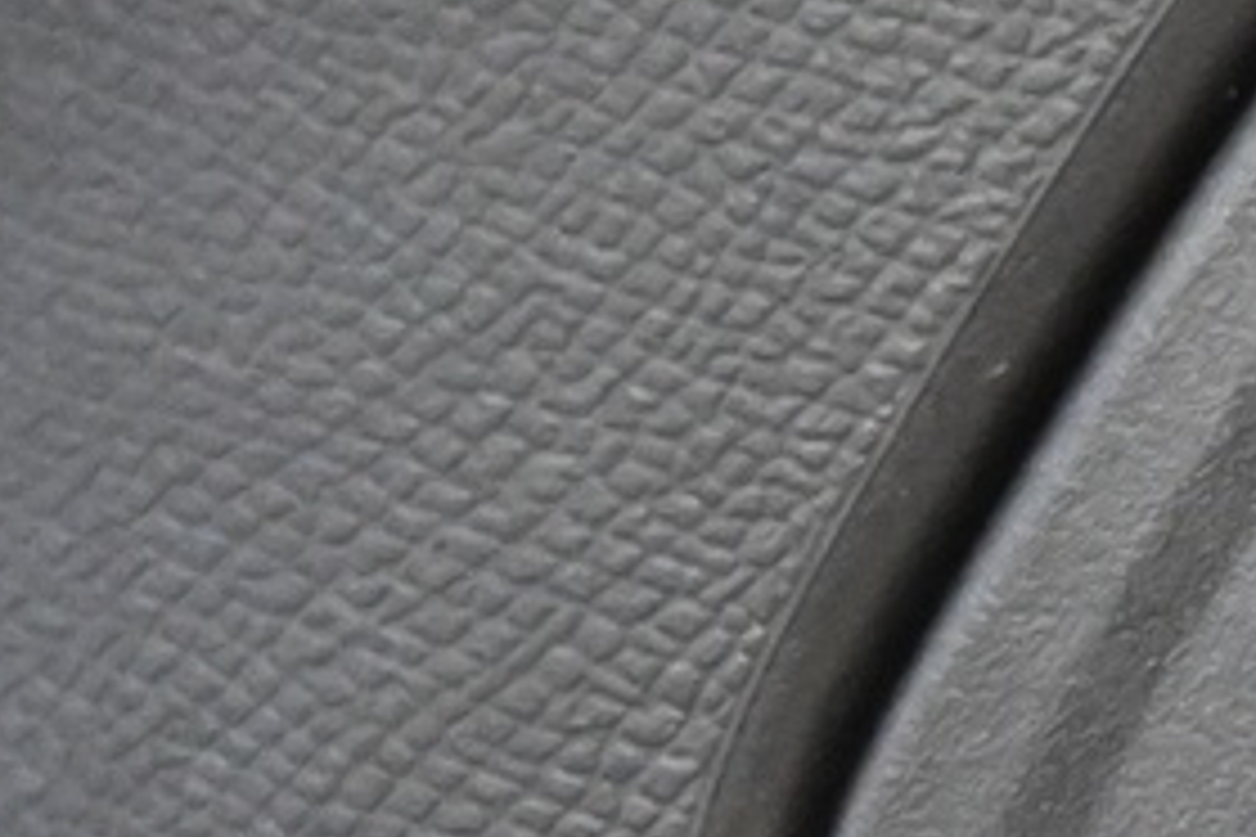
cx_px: 3007
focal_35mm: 174
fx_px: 6070
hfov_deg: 10.3
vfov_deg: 7.9
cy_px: 148
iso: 5600
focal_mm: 20
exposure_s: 1/60
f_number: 3.8
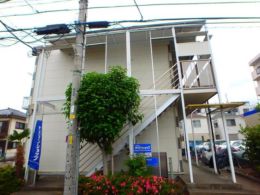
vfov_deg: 63.4
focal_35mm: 21
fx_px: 158
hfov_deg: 79.0
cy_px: 98
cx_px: 130
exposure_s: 1/200
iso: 125
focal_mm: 3.7
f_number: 3.5
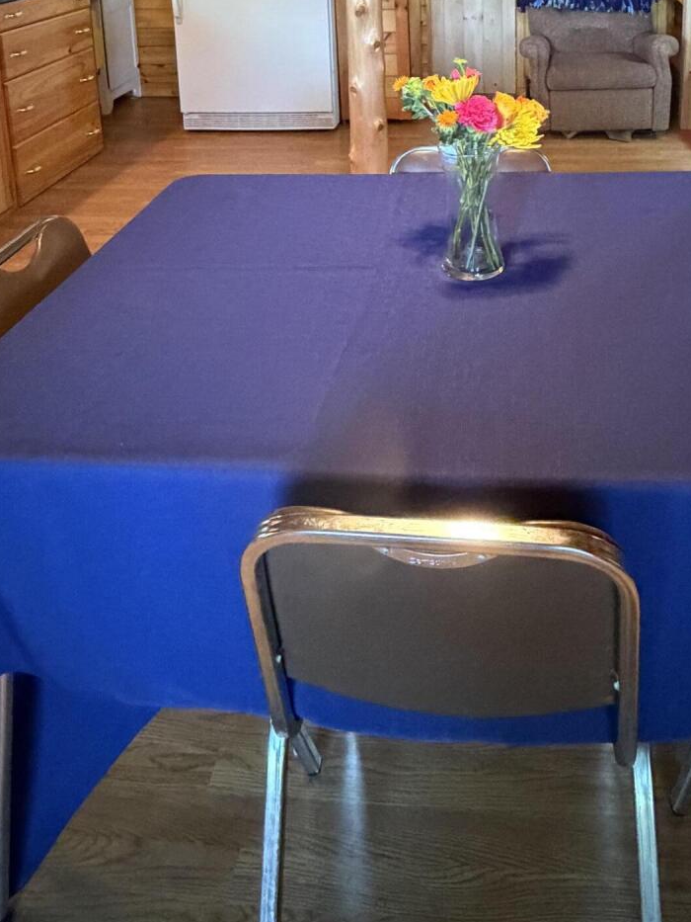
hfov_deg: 46.5
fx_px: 798
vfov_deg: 51.1
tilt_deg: -11.0
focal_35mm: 30
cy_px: 51
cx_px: 418
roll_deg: +0.7
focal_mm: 2.22
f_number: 2.2
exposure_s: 1/40
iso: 1000
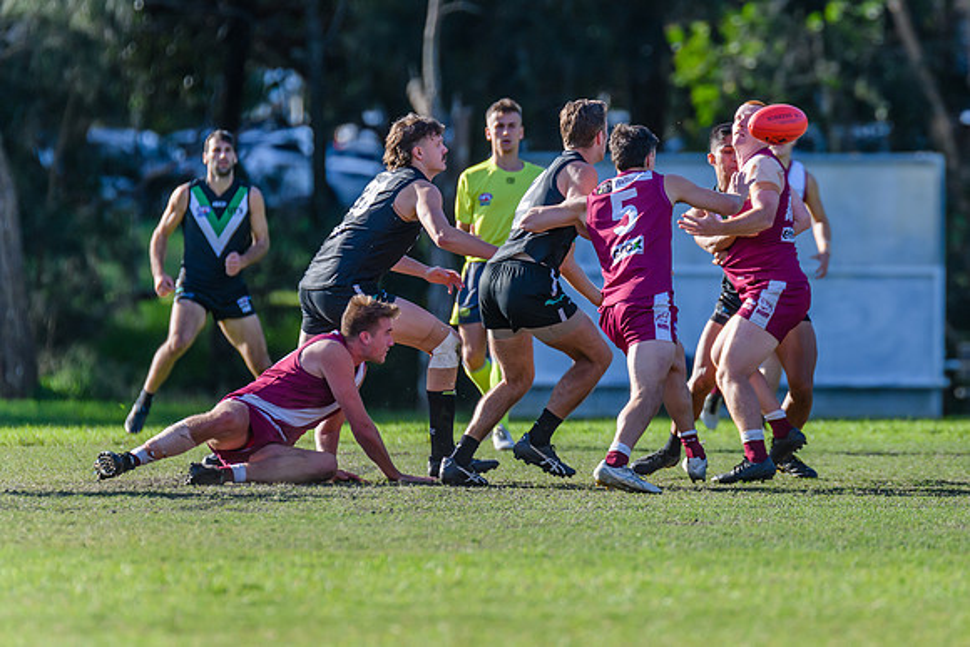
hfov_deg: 3.8
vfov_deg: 2.5
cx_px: 675
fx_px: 14617
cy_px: 258
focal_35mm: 542
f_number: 4
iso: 800
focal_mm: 360
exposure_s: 1/2500
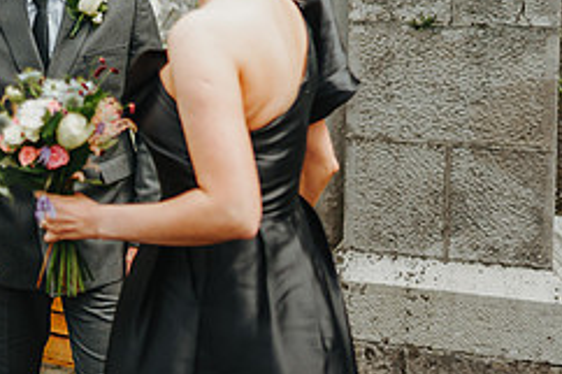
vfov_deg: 15.9
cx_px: 33
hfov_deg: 23.4
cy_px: 6
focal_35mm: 84
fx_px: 1310
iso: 100
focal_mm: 35
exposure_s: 1/3200
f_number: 1.4
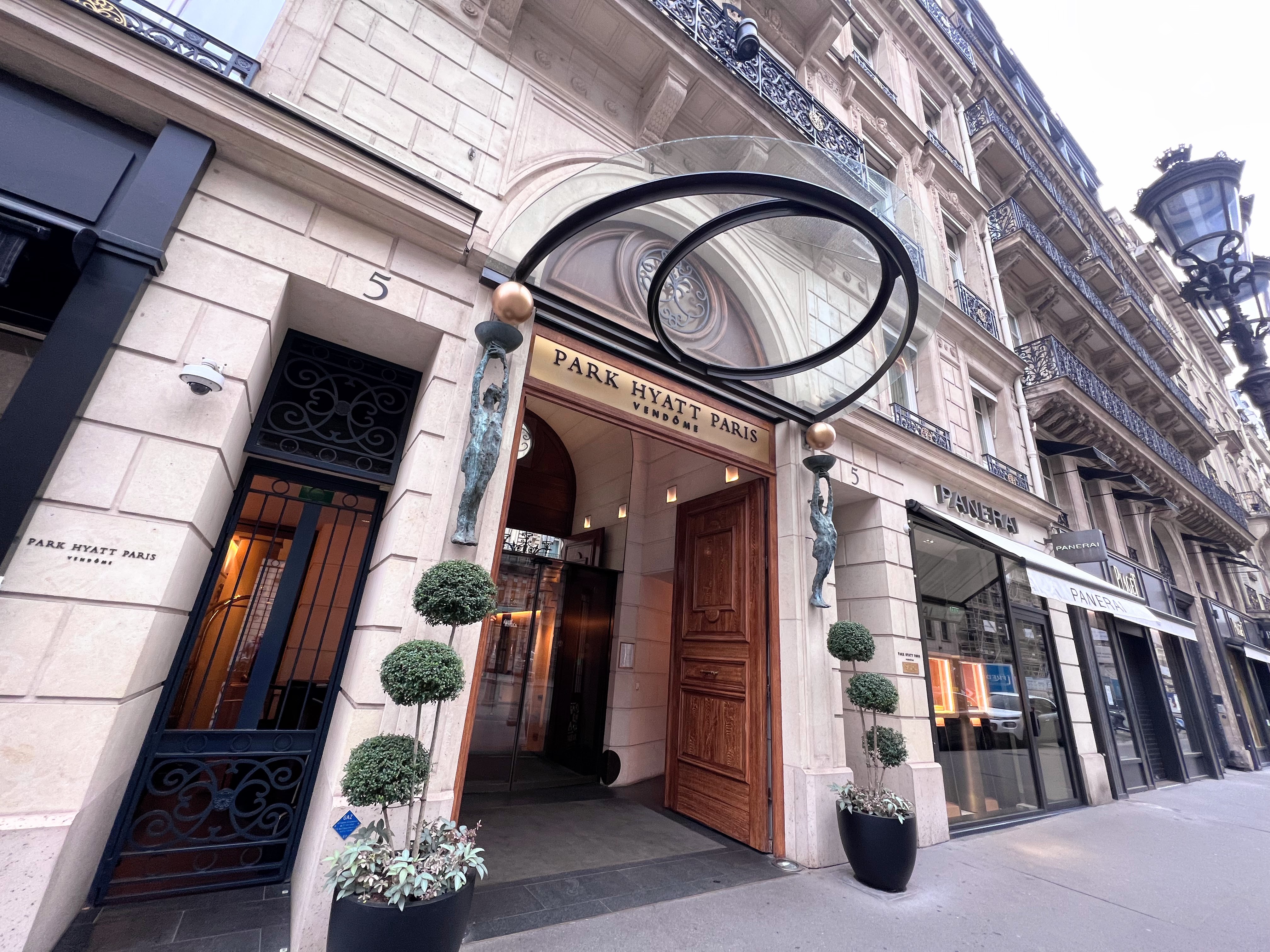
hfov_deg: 106.2
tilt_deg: +20.3
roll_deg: -4.6
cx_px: 635
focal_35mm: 13
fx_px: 477
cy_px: 476
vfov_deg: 89.9
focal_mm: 1.57
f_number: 1.8
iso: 100
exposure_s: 1/99
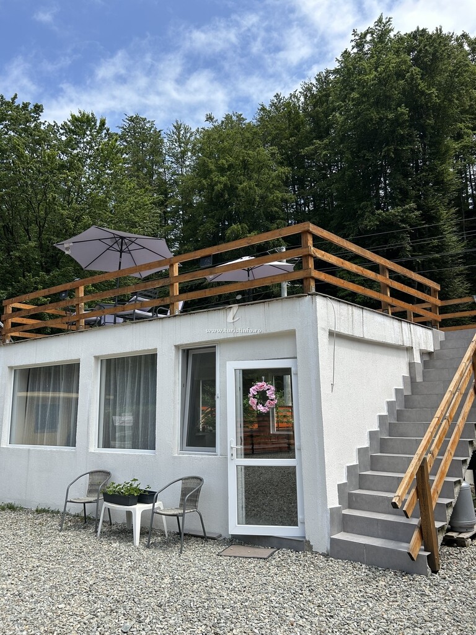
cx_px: 238
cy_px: 318
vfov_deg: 67.3
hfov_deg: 53.1
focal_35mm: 26
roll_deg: +0.9
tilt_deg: +12.1
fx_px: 477
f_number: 1.5
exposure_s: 1/3077
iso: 50
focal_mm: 5.7
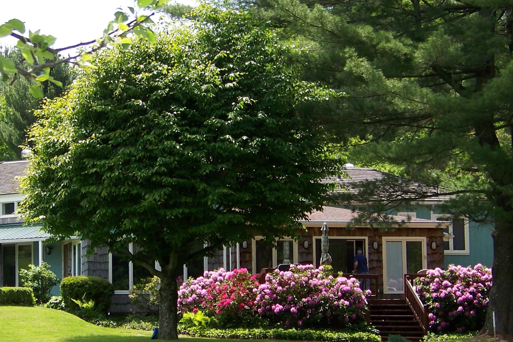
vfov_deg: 11.3
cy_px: 188
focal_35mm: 121
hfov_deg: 16.9
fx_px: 1724
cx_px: 194
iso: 64
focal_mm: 11.7
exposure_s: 1/320
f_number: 3.2
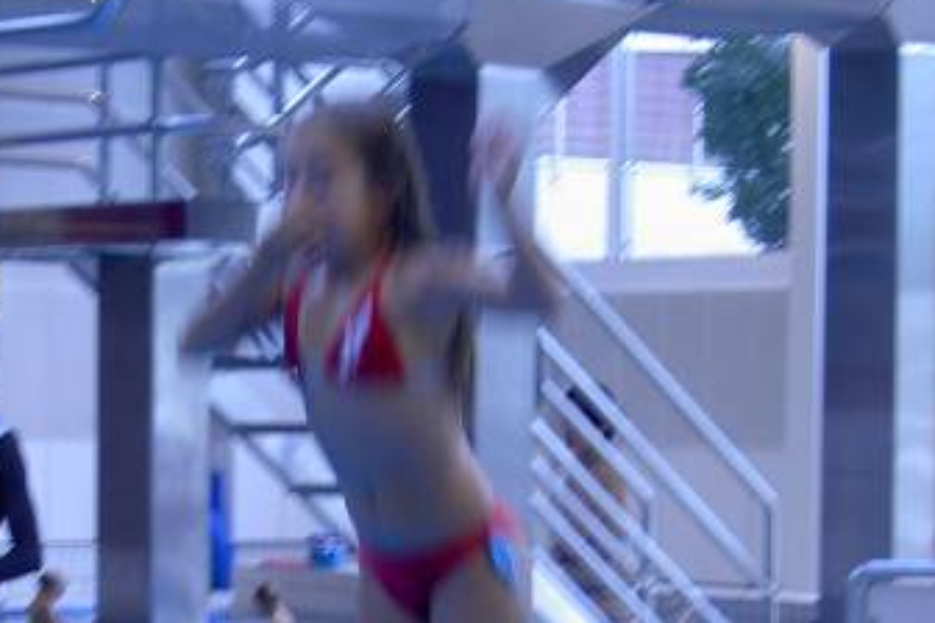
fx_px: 3532
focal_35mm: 136
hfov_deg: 15.1
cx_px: 314
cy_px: 659
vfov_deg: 10.0
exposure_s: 1/50
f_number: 3.3
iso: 100
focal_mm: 11.3
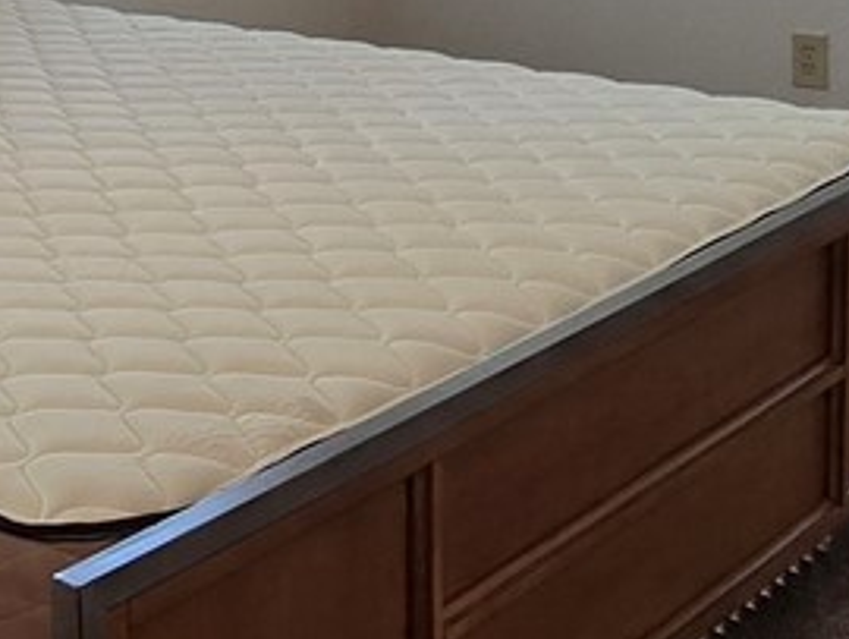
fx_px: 1890
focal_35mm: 77
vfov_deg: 18.3
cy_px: -107
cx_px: -9
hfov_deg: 24.1
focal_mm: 2.2
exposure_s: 1/60
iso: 100
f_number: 2.2
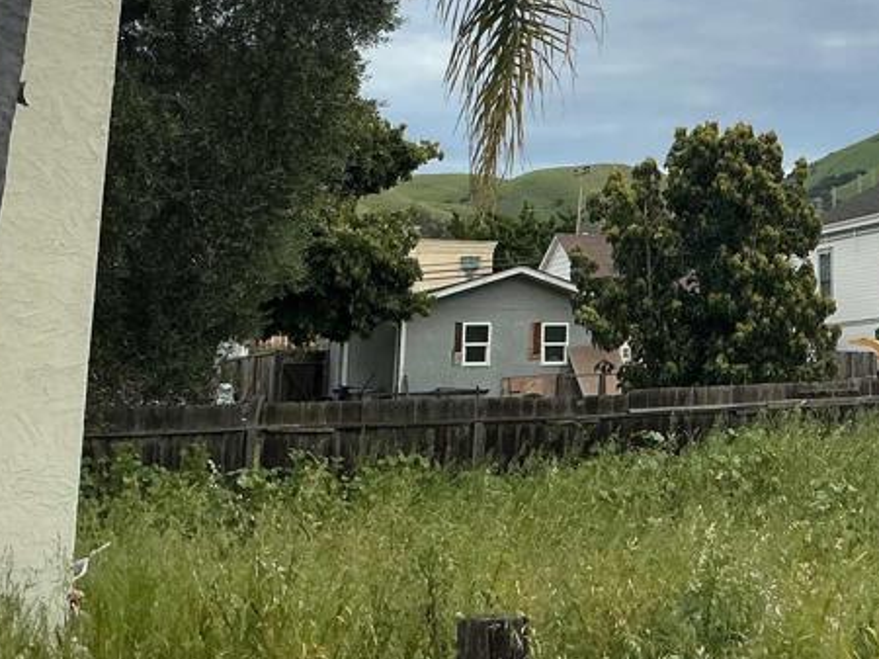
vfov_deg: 21.2
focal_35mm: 66
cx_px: 908
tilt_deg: +17.1
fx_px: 1675
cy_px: -45
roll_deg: +2.9
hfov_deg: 27.5
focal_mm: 3
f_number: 1.8
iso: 25
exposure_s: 1/1984
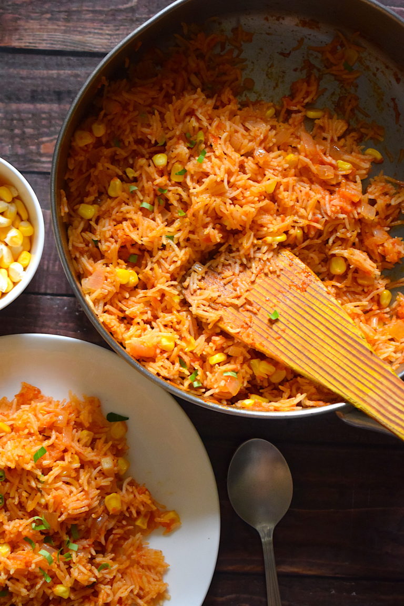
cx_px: 202
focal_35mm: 72
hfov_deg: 18.9
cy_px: 303
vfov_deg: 28.1
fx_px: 1212
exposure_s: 1/60
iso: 2000
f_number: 5.3
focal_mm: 48
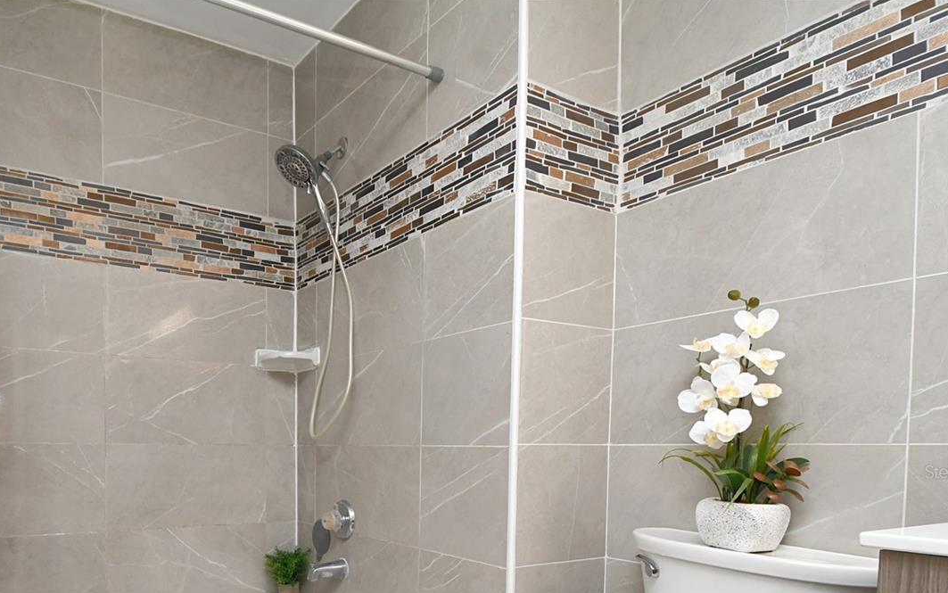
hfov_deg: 73.9
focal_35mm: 23
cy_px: 472
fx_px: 594
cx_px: 291
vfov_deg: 50.0
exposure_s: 1/60
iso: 800
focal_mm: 10
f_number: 7.1
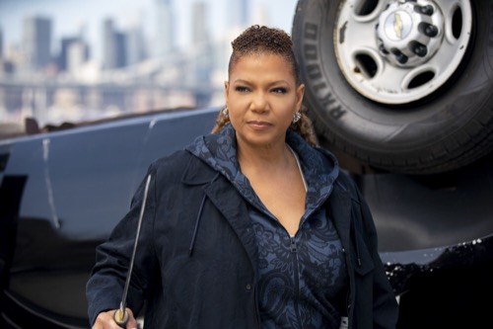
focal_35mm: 88
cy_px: 164
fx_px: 1205
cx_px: 246
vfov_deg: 15.5
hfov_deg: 23.1
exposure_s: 1/1600
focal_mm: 88
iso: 200
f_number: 3.2
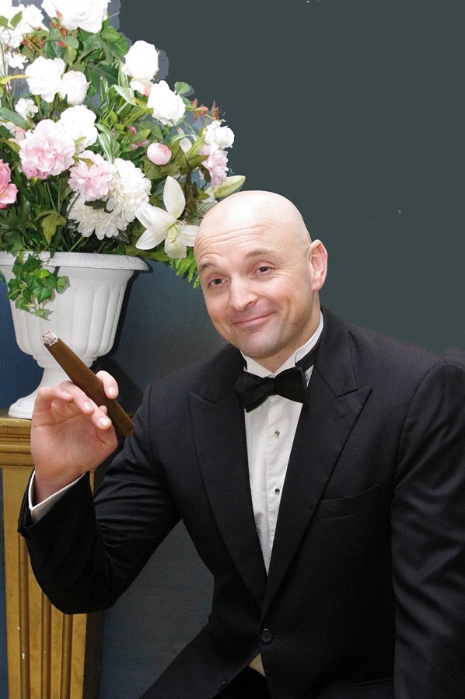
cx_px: 232
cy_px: 350
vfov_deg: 35.1
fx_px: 1107
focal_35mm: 57
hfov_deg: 23.7
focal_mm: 37.5
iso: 3200
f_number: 11
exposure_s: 1/30
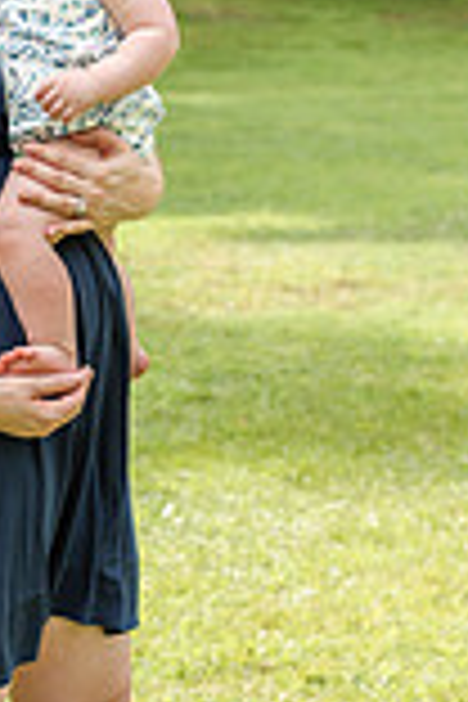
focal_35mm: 144
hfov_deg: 9.5
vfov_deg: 14.2
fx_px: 2808
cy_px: 234
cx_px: 130
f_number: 4
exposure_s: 1/1600
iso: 400
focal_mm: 50
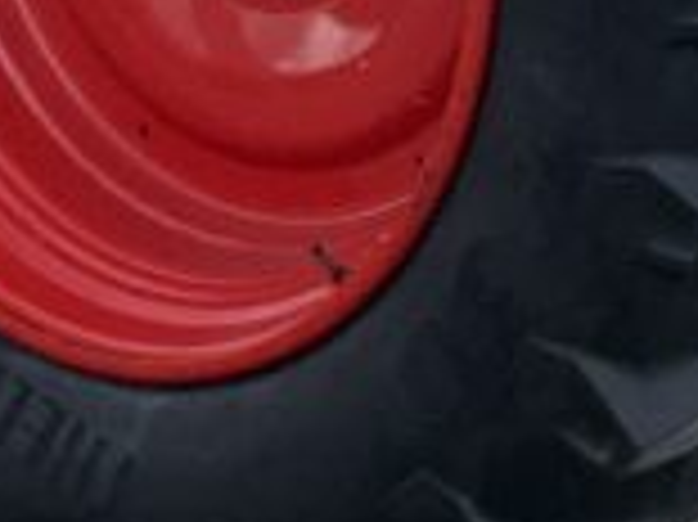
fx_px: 3869
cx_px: 585
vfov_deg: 7.2
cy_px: -742
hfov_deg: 10.3
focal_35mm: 192
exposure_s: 1/1035
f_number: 1.8
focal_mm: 3
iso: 16
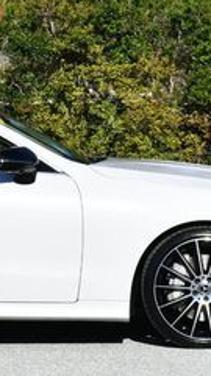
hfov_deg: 5.1
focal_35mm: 234
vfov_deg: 9.2
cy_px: 92
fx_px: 2335
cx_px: -58
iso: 100
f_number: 9
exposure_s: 1/320
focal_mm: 42
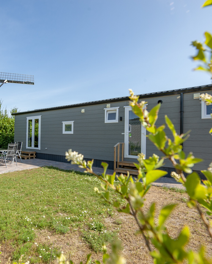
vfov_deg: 80.4
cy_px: 133
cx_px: 73
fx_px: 157
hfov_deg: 66.5
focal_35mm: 20
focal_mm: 14
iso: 200
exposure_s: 1/320
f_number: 9
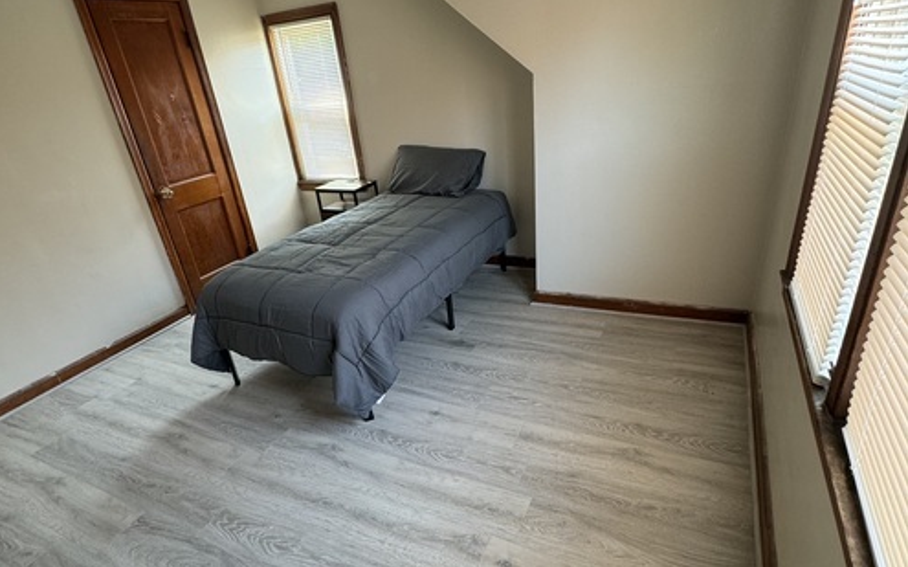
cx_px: 451
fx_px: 495
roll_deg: +6.6
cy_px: 302
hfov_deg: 85.1
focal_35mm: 20
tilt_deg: -25.6
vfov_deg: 59.6
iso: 200
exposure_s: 1/60
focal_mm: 2.22
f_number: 2.2
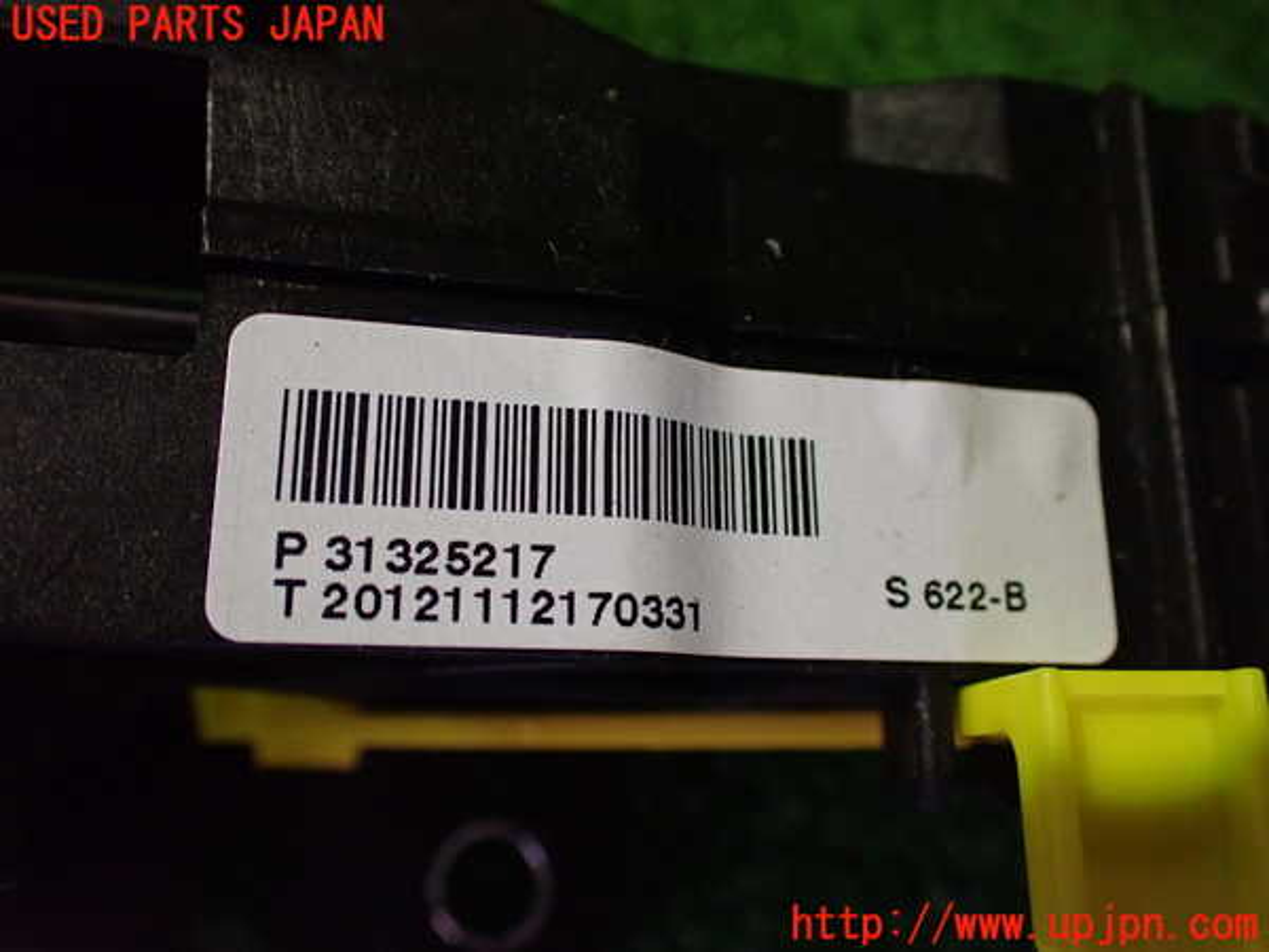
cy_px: 476
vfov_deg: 46.8
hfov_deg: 60.0
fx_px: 1100
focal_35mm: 30
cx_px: 634
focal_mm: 5.4
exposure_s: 1/40
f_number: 2.3
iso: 800
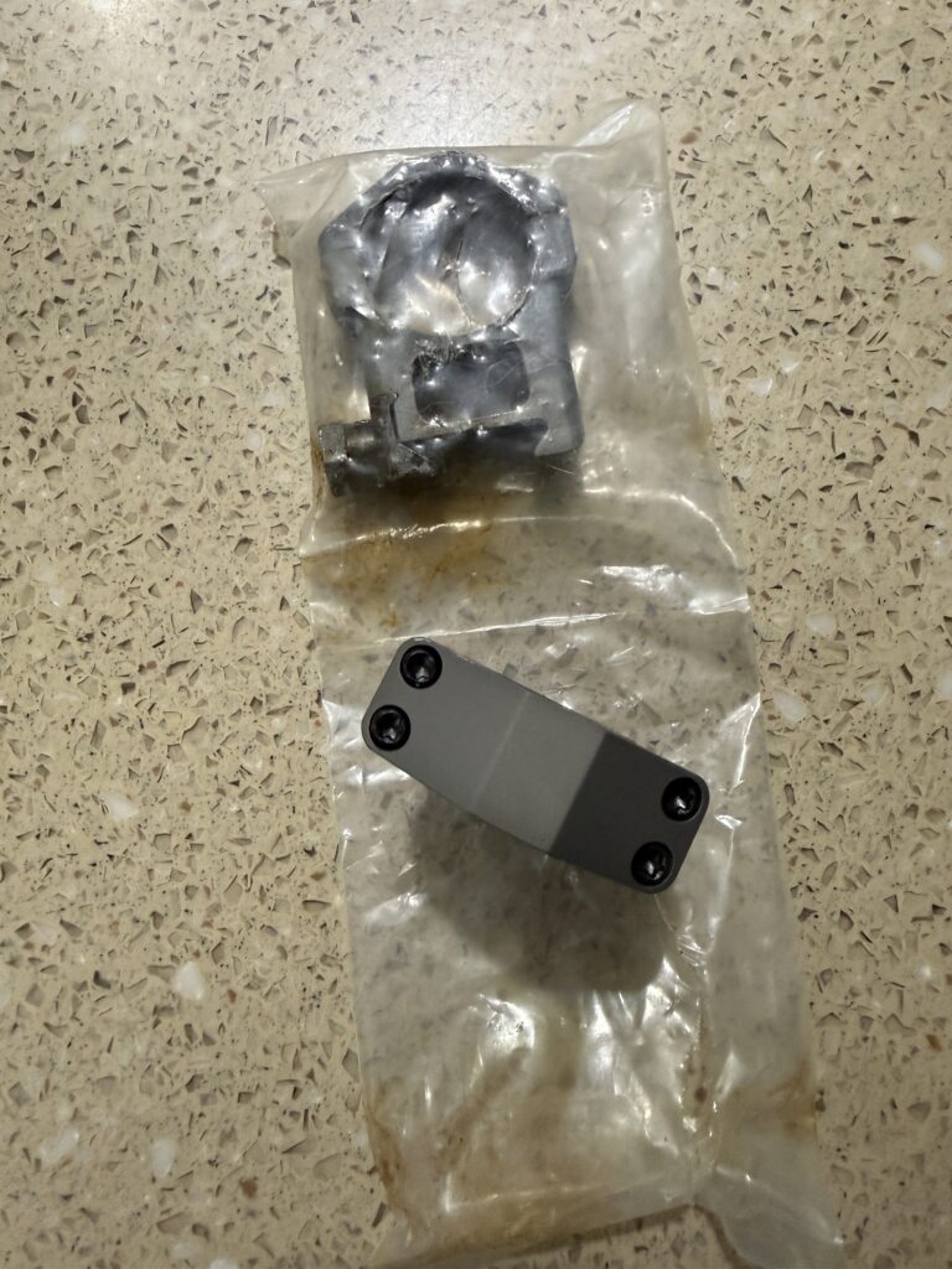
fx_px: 880
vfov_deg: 71.6
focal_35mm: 24
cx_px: 476
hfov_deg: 56.8
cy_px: 634
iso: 320
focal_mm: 2.22
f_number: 2.2
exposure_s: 1/60
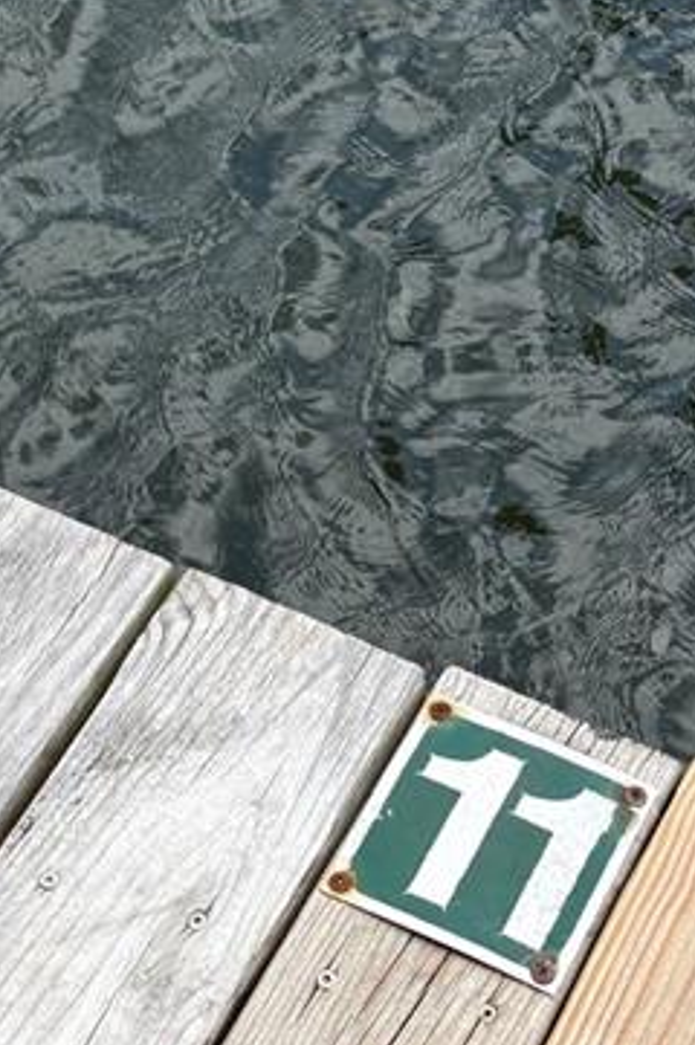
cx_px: 350
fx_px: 2611
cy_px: 591
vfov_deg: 22.6
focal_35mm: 90
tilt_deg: -54.5
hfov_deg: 15.2
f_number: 1.6
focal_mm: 5.96
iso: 50
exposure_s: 1/1667
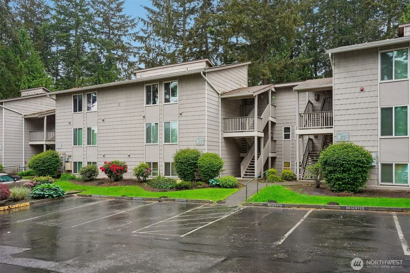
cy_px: 136
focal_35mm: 28
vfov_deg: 46.4
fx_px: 319
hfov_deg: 65.5
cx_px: 205
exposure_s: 1/60
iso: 400
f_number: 8
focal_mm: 28
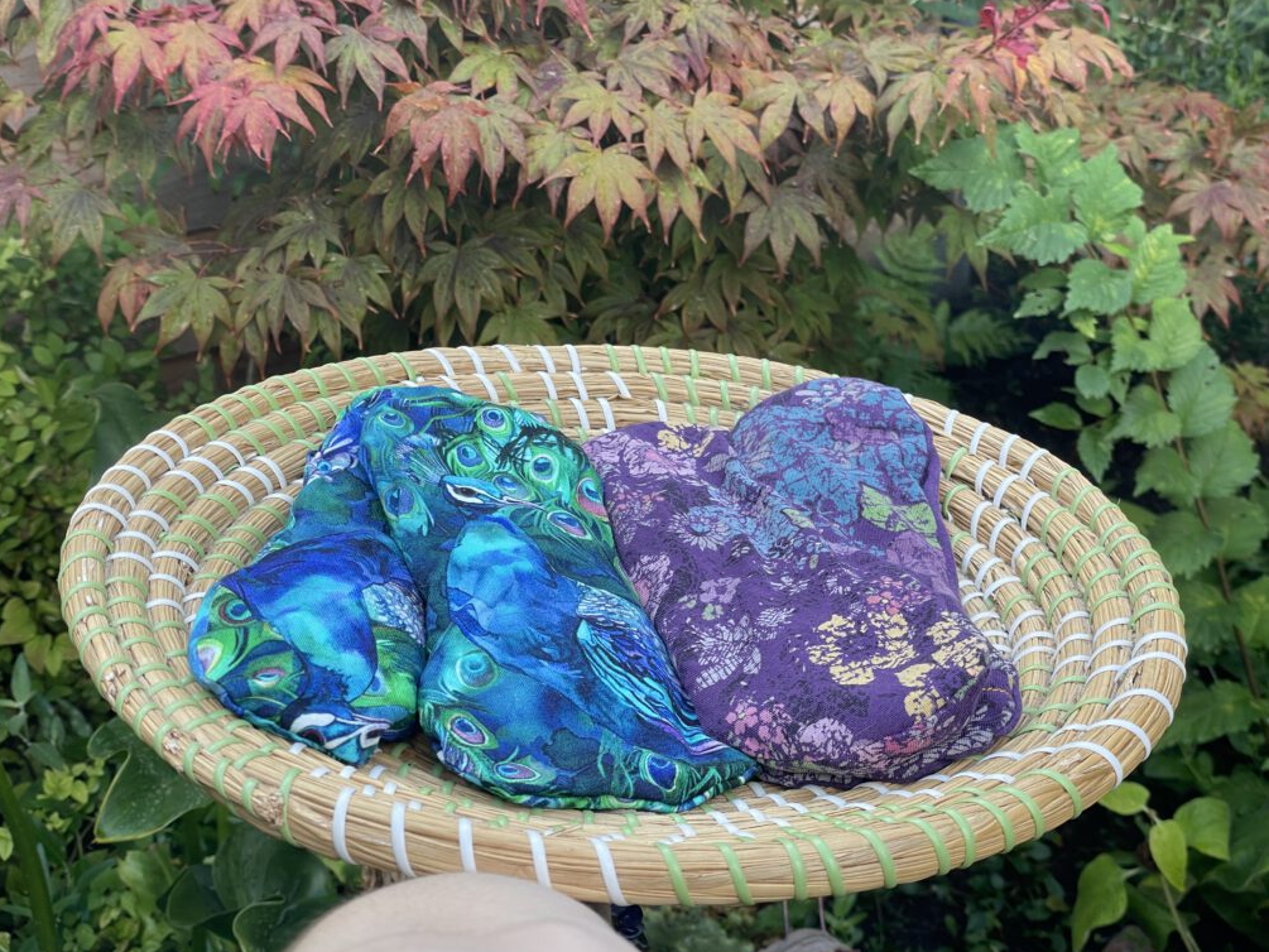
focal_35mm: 53
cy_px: 481
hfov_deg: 36.2
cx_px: 638
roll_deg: -0.8
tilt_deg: -29.0
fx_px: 1943
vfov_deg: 27.5
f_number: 2
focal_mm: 6
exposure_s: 1/117
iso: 25
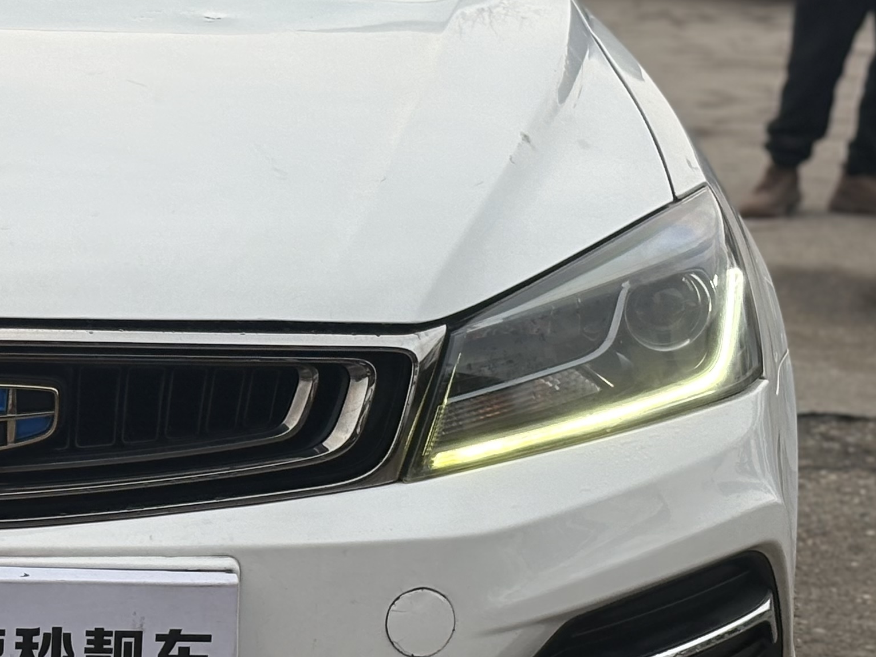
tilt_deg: -8.4
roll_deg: -0.3
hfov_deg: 14.1
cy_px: 260
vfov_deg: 10.8
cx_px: -47
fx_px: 3467
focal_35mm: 137
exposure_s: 1/266
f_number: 1.6
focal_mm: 5.96
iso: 50
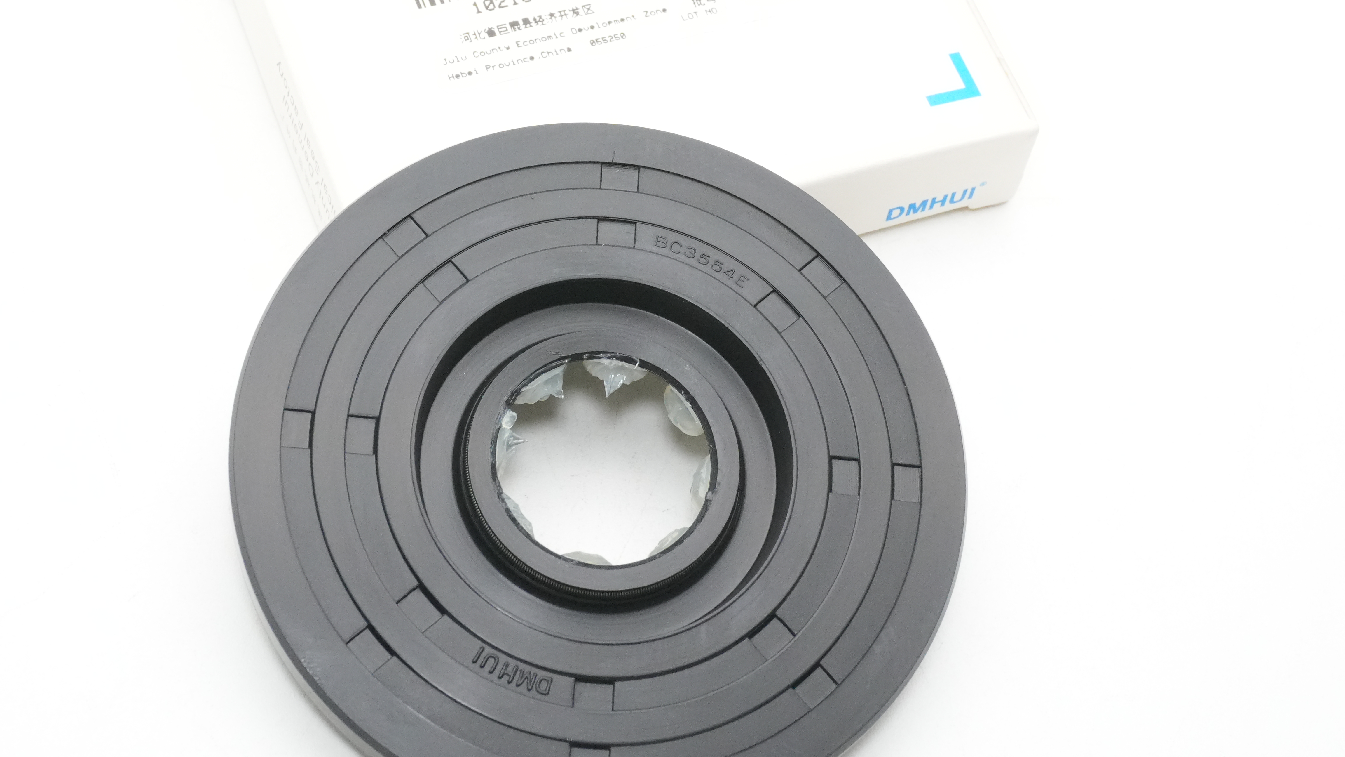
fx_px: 2710
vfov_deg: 15.8
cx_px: 586
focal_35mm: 76
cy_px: 240
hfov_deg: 27.8
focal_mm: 36
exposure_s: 1/160
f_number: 11
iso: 3200
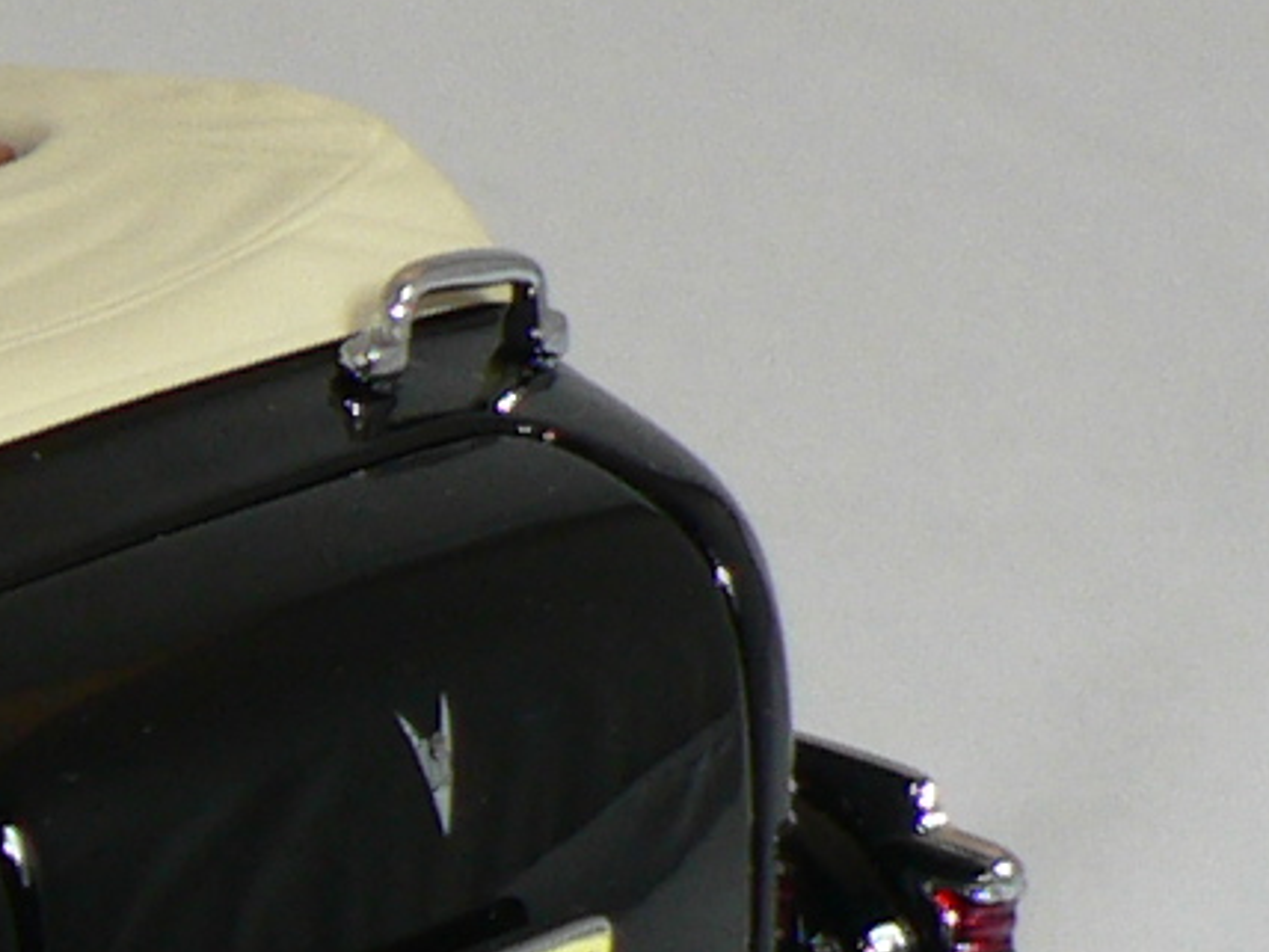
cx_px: -1242
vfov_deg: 5.1
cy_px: 955
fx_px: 10741
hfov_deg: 6.6
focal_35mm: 293
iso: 80
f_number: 2.8
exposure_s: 1/60
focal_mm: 8.1
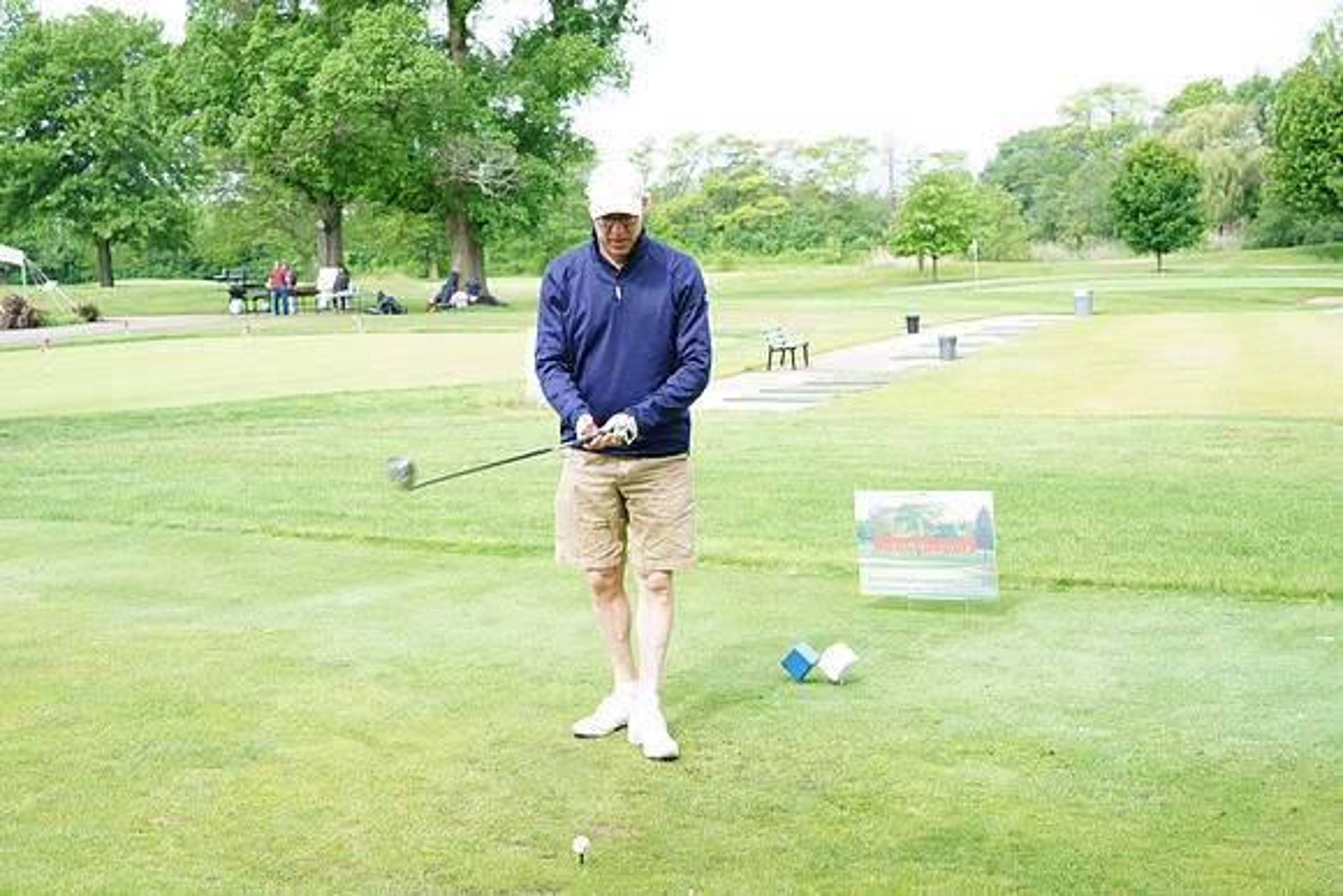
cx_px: 672
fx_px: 1642
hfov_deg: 44.5
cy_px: 448
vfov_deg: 30.5
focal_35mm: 44
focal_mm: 44
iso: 160
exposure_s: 1/100
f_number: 7.1
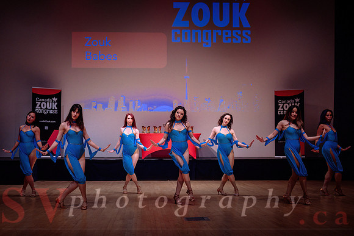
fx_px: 421
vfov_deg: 31.3
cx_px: 154
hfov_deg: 45.5
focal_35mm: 43
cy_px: 140
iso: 1600
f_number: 2.8
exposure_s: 1/640
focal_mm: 36
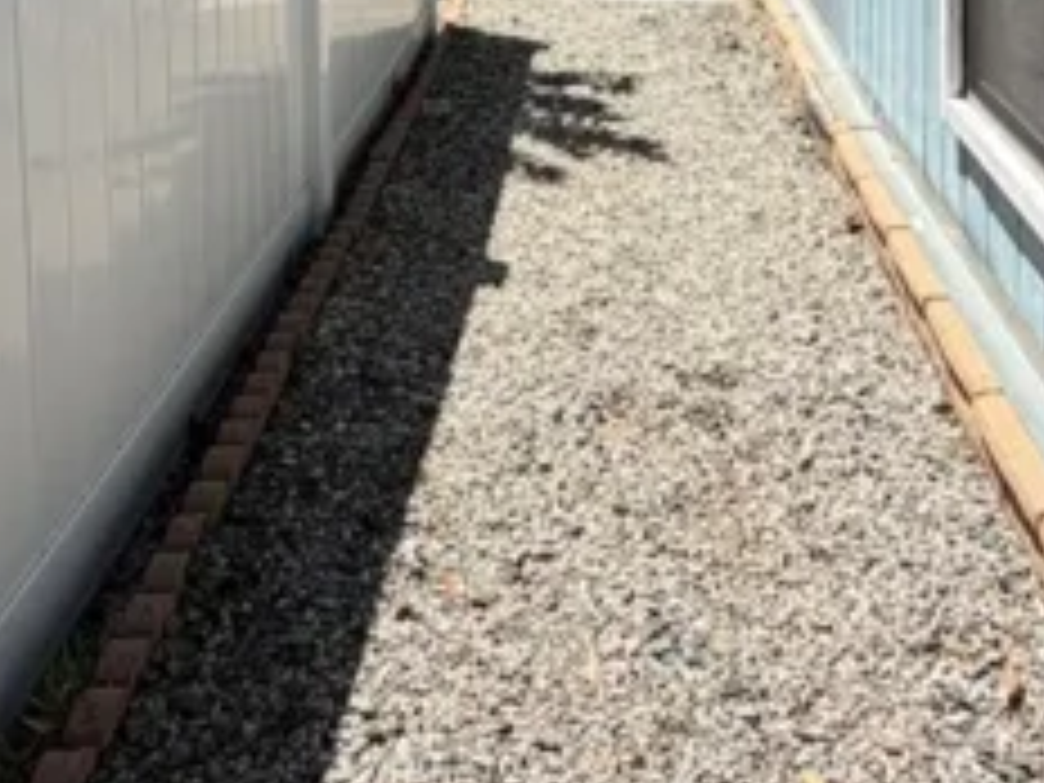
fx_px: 1357
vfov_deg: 27.9
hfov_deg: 41.8
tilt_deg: -4.9
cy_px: -171
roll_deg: +1.0
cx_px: 646
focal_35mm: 45
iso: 20
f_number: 2.2
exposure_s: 1/820
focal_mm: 2.22
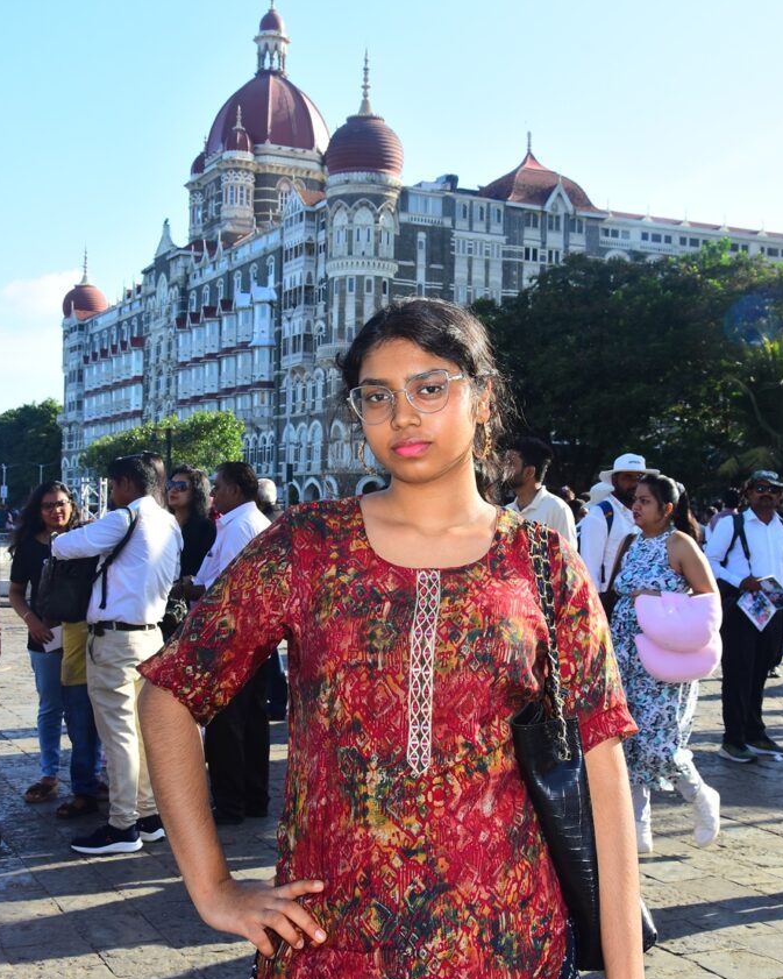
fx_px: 1390
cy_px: 482
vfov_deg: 38.8
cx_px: 392
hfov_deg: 31.5
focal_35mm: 48
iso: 250
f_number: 9
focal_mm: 28
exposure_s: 1/200
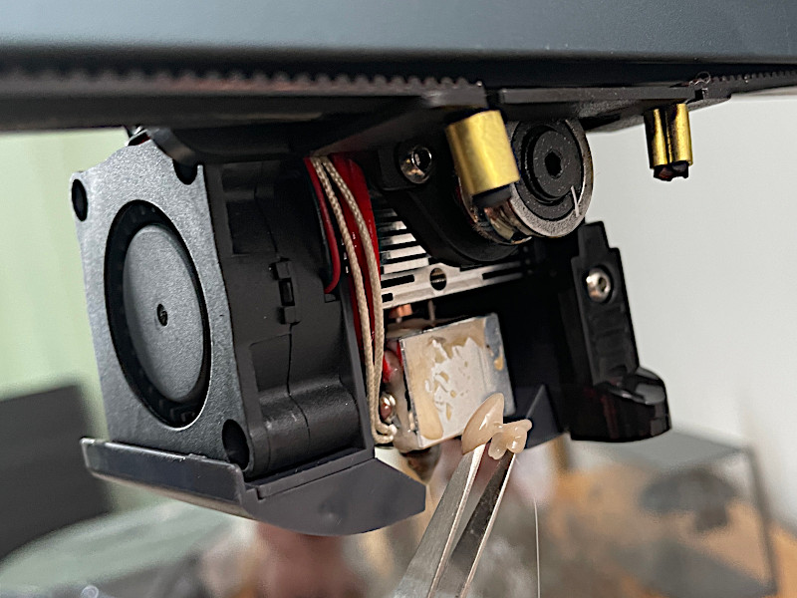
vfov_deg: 53.1
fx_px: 599
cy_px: 299
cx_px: 398
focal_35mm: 26
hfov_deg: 67.3
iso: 250
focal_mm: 4.2
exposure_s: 1/50
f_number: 1.6
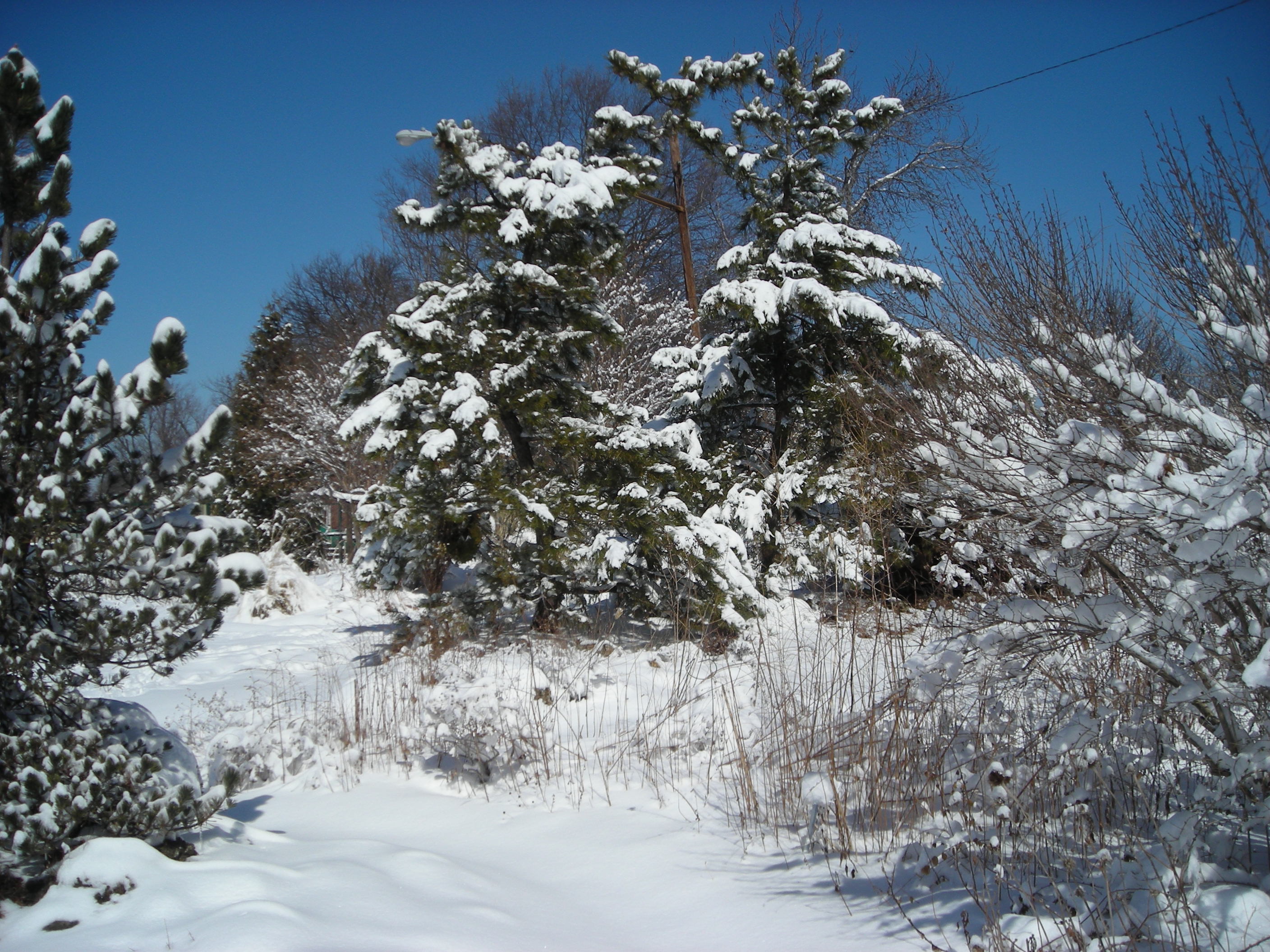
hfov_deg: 49.0
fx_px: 1394
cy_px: 476
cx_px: 635
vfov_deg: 37.7
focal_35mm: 38
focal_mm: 6.3
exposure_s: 1/623
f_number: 6.4
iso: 50
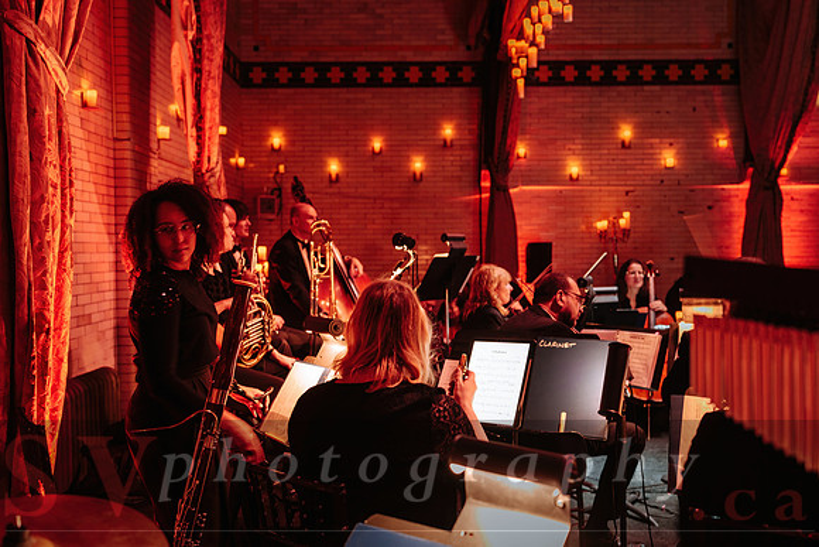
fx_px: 796
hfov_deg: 54.4
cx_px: 410
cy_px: 274
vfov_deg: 37.9
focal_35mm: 35
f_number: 2.8
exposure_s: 1/15
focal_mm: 35
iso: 1600
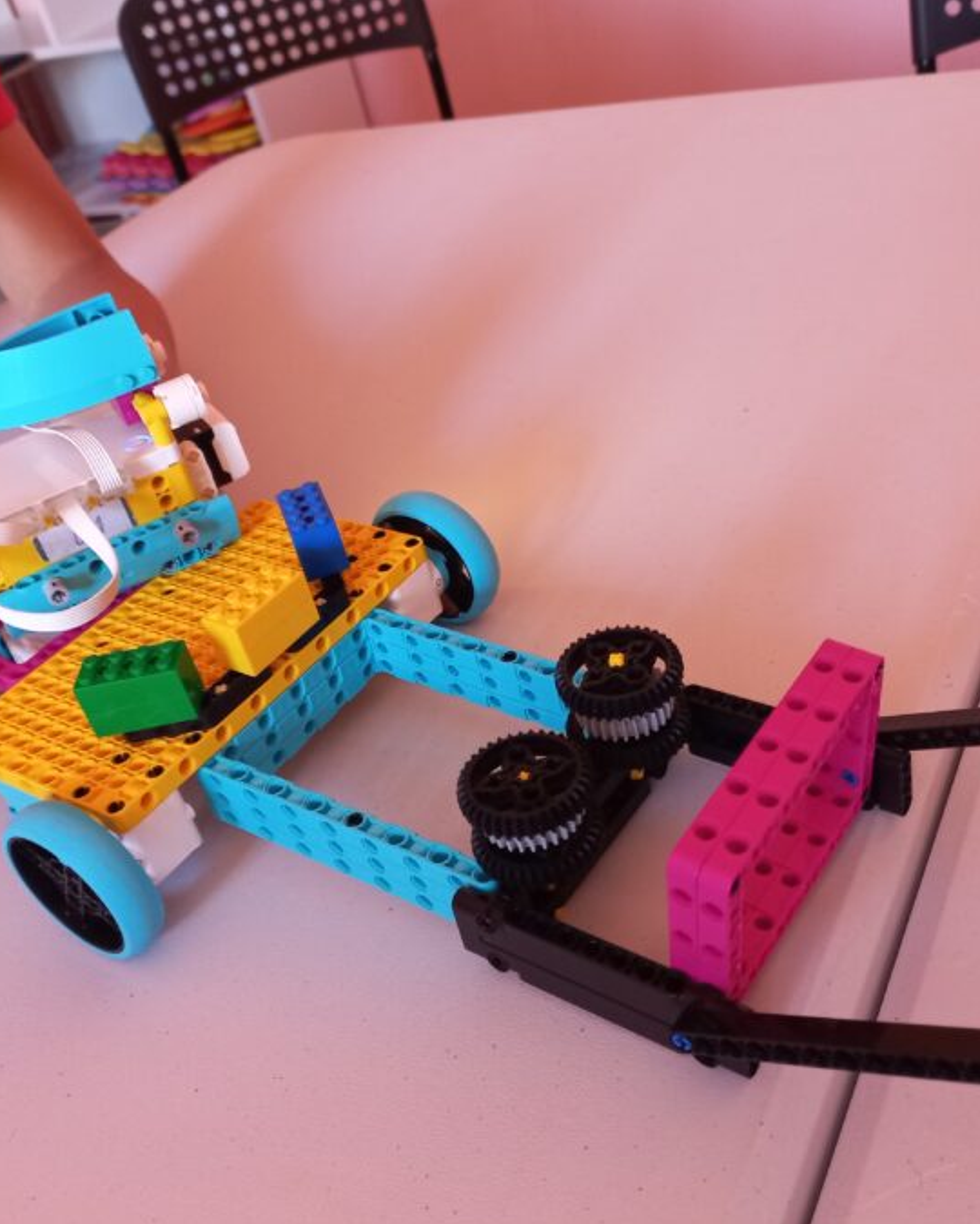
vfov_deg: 49.1
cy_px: 635
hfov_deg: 40.1
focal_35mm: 37
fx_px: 1341
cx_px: 546
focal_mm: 4.6
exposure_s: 1/33.3
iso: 320
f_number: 1.8
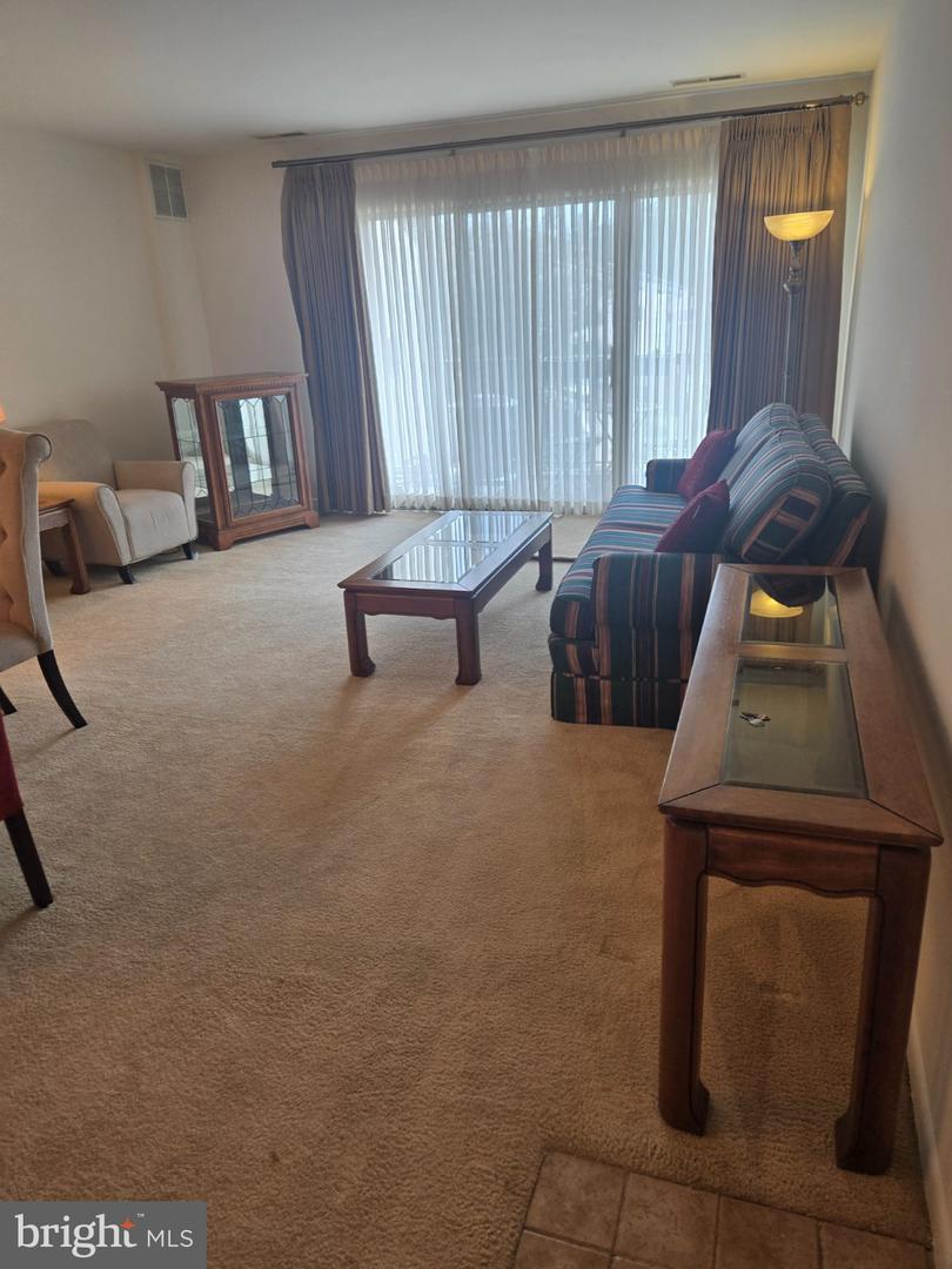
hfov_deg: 58.9
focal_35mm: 23
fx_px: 843
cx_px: 476
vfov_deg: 73.9
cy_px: 634
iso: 100
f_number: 1.8
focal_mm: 5.4
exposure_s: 1/120
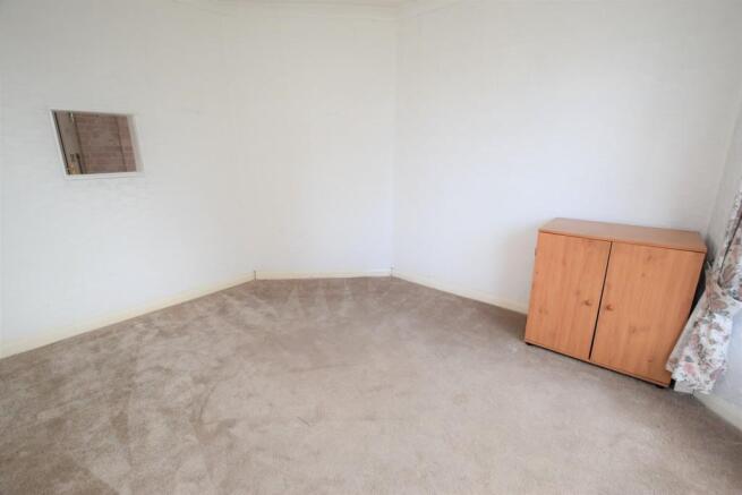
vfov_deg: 77.4
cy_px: 248
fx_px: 309
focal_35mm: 15
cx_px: 371
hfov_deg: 100.4
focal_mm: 10
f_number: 5.6
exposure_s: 1/125
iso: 500
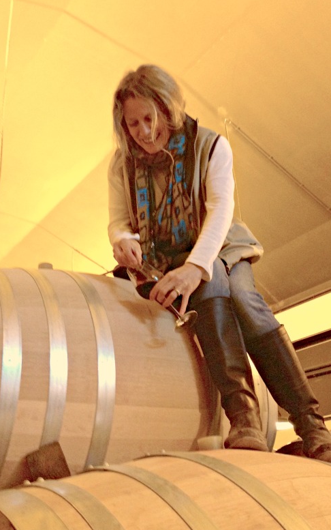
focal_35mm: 36
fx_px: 519
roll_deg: +4.8
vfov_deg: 54.0
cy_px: 267
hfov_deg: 35.3
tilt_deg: +26.4
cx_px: 148
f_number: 2.4
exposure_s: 1/20
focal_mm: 4.12
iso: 250
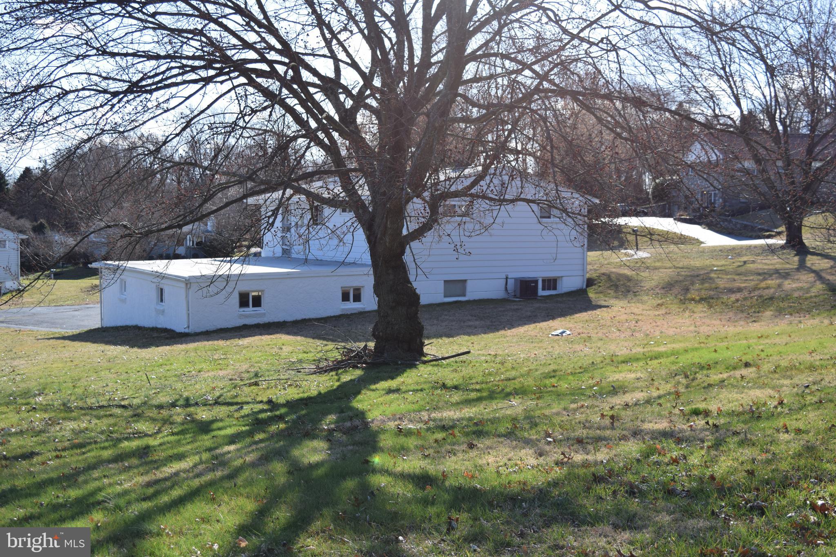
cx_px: 418
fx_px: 940
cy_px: 278
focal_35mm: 40
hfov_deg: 47.9
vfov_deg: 33.0
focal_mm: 27
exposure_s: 1/1600
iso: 400
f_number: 5.6
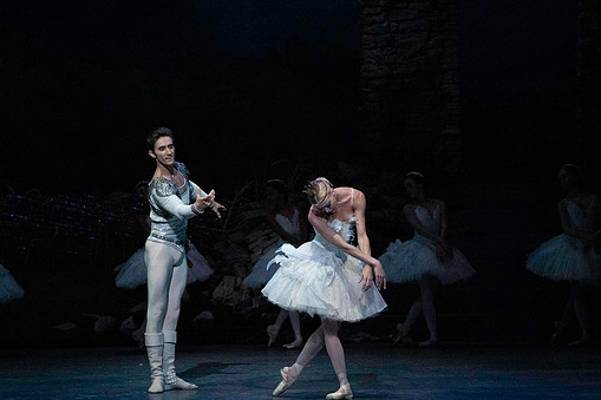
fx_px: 3805
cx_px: 327
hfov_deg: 9.0
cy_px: 219
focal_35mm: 228
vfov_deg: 6.0
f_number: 5
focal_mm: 200
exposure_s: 1/400
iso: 25600
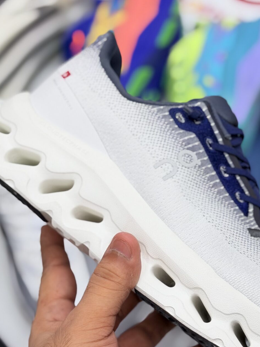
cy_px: 179
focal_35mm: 98
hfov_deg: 15.0
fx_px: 982
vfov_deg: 20.0
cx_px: 185
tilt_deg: -56.3
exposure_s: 1/386
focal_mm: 6.76
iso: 64
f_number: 1.78
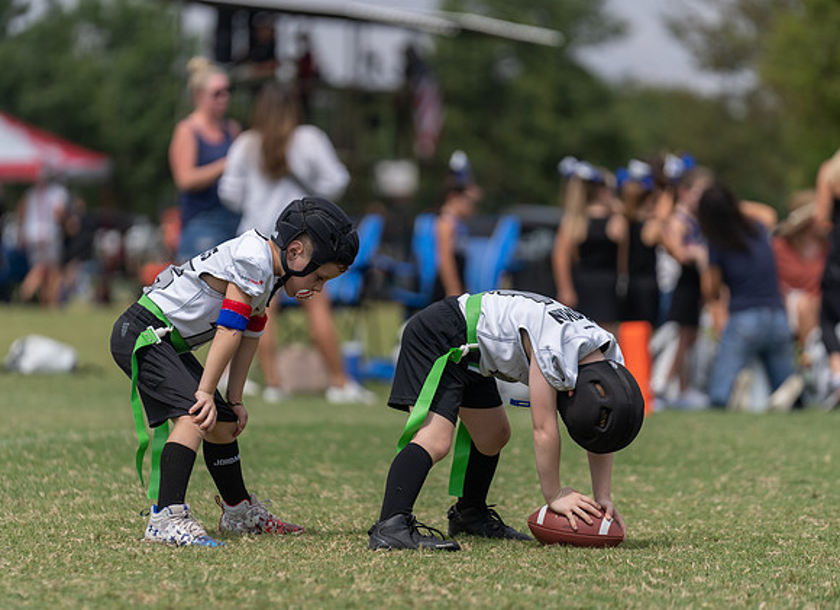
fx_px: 5844
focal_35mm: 244
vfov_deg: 6.0
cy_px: 338
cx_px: 407
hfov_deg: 8.2
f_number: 2.8
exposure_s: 1/2500
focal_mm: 200
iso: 100
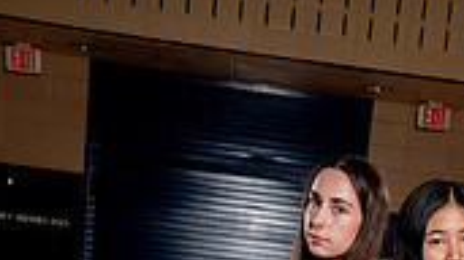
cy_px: 580
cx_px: 350
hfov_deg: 21.4
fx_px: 1217
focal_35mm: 99
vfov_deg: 10.8
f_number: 5.6
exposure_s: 1/250
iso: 200
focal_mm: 36
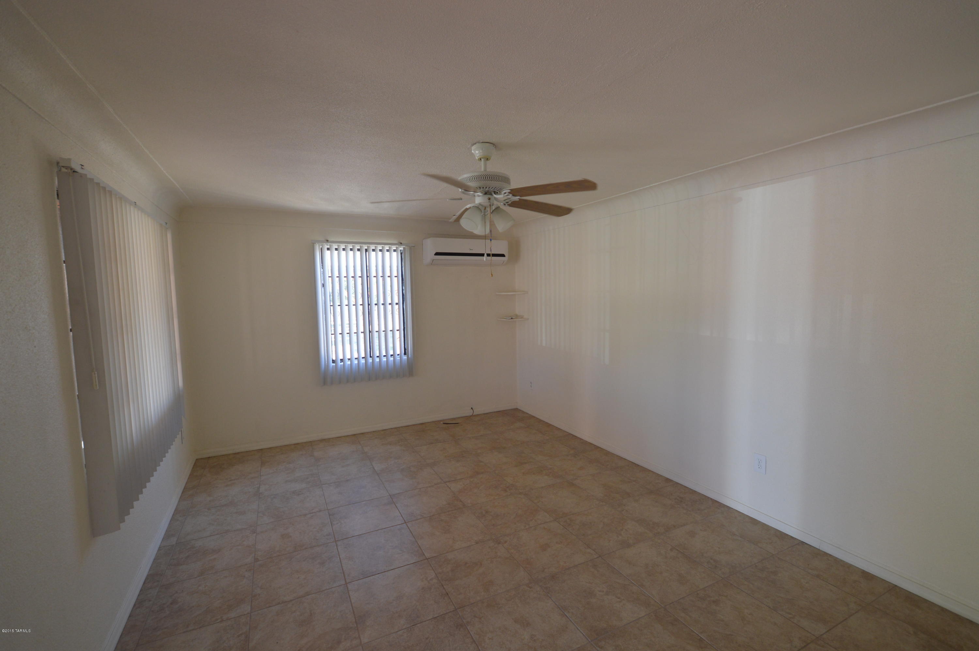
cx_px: 490
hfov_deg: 100.4
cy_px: 326
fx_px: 408
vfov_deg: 77.2
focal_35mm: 15
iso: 400
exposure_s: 1/80
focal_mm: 10
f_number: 4.5
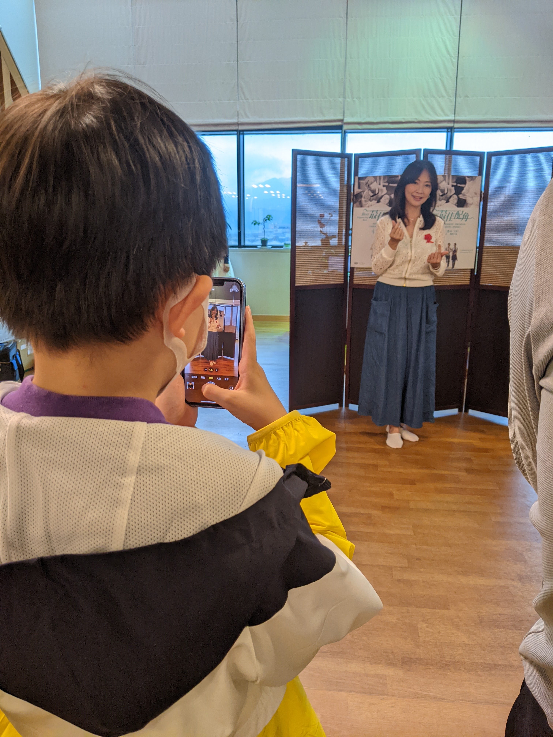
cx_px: 276
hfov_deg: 51.4
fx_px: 575
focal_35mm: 27
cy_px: 368
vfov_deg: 65.3
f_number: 1.8
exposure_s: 1/120
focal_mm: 4.44
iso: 84
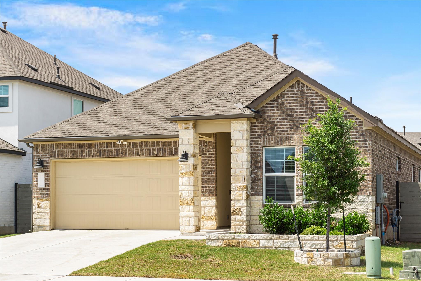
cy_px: 140
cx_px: 210
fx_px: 772
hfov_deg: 30.5
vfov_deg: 20.6
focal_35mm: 66
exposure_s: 1/1250
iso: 160
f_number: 5.6
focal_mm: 44
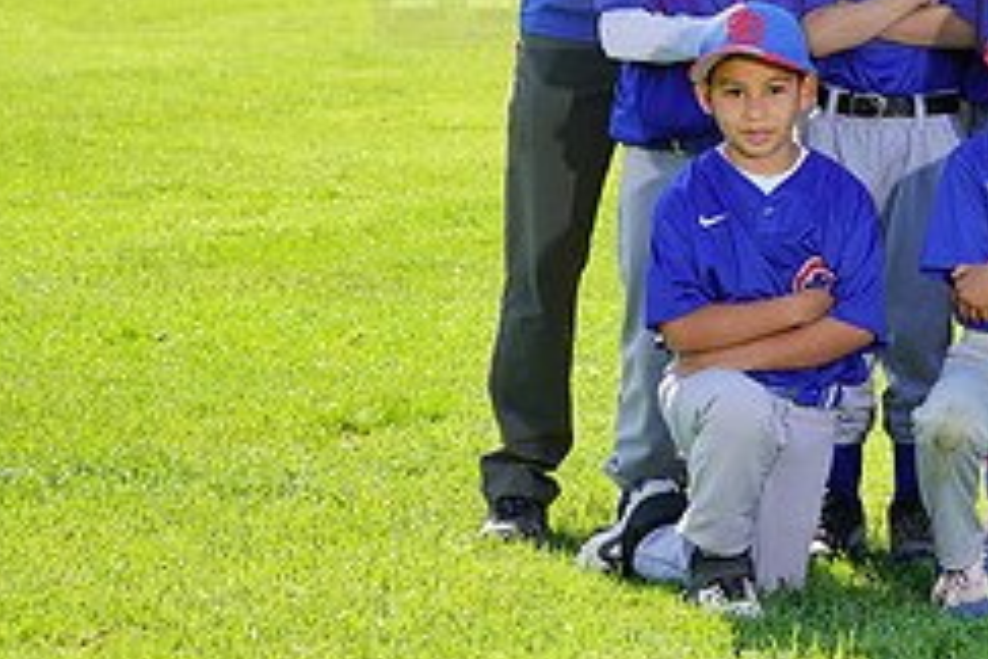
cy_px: -71
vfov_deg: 5.7
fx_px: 6559
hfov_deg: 8.6
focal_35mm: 239
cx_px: 1057
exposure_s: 1/250
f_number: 6.3
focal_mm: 100
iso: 100
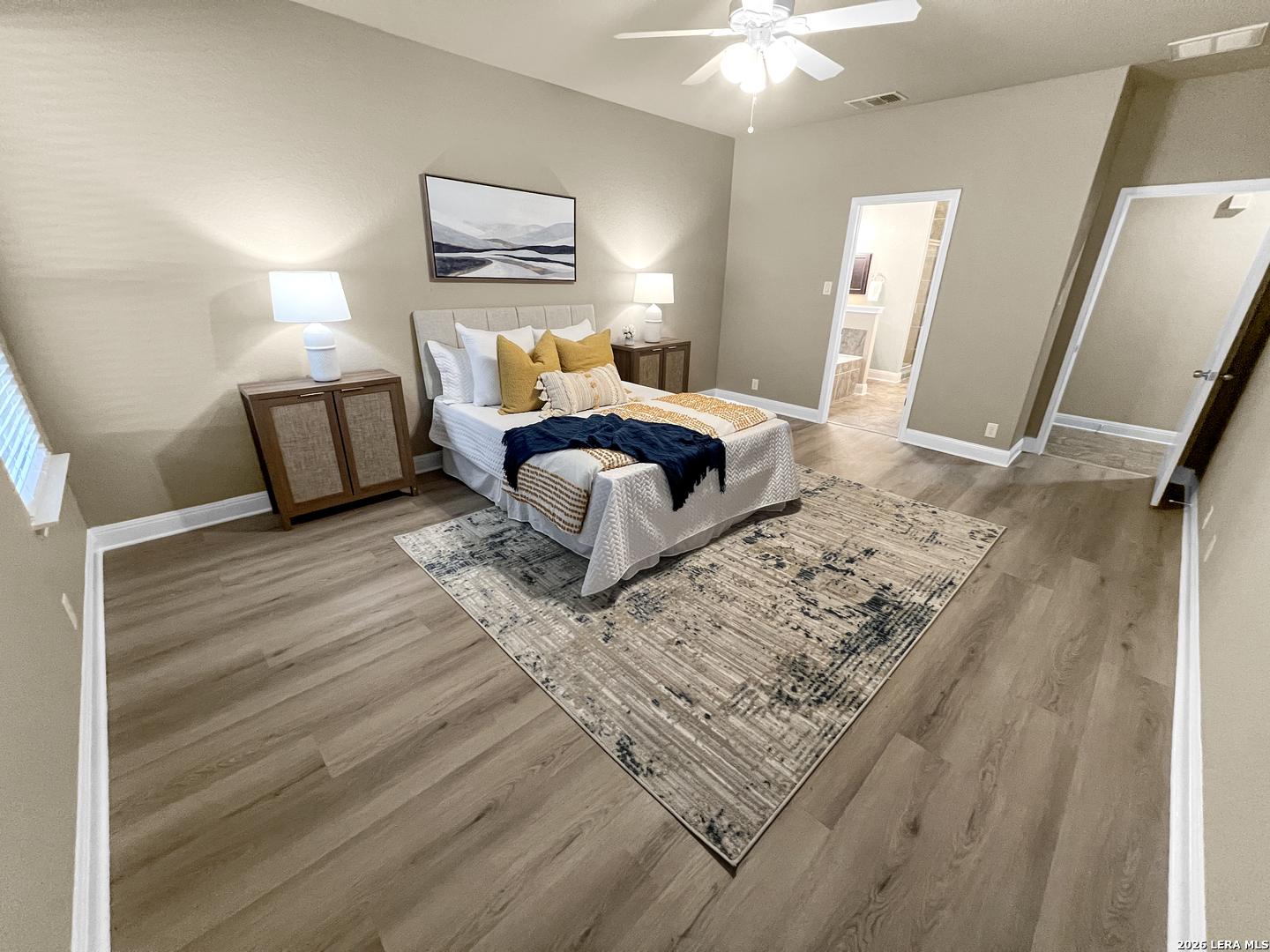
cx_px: 635
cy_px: 476
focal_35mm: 13
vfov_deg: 89.9
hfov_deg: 106.2
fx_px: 477
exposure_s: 1/60
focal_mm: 1.57
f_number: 1.8
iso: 400
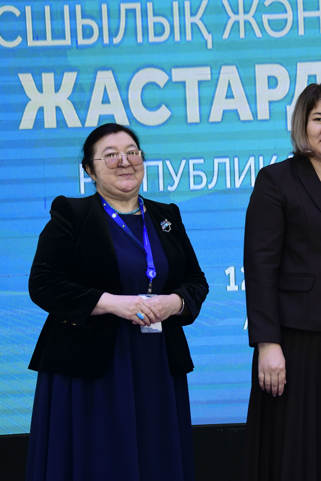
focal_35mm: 106
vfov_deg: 19.3
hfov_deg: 12.8
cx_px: 289
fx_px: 1418
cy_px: 242
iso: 1600
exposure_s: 1/125
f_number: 5
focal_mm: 70
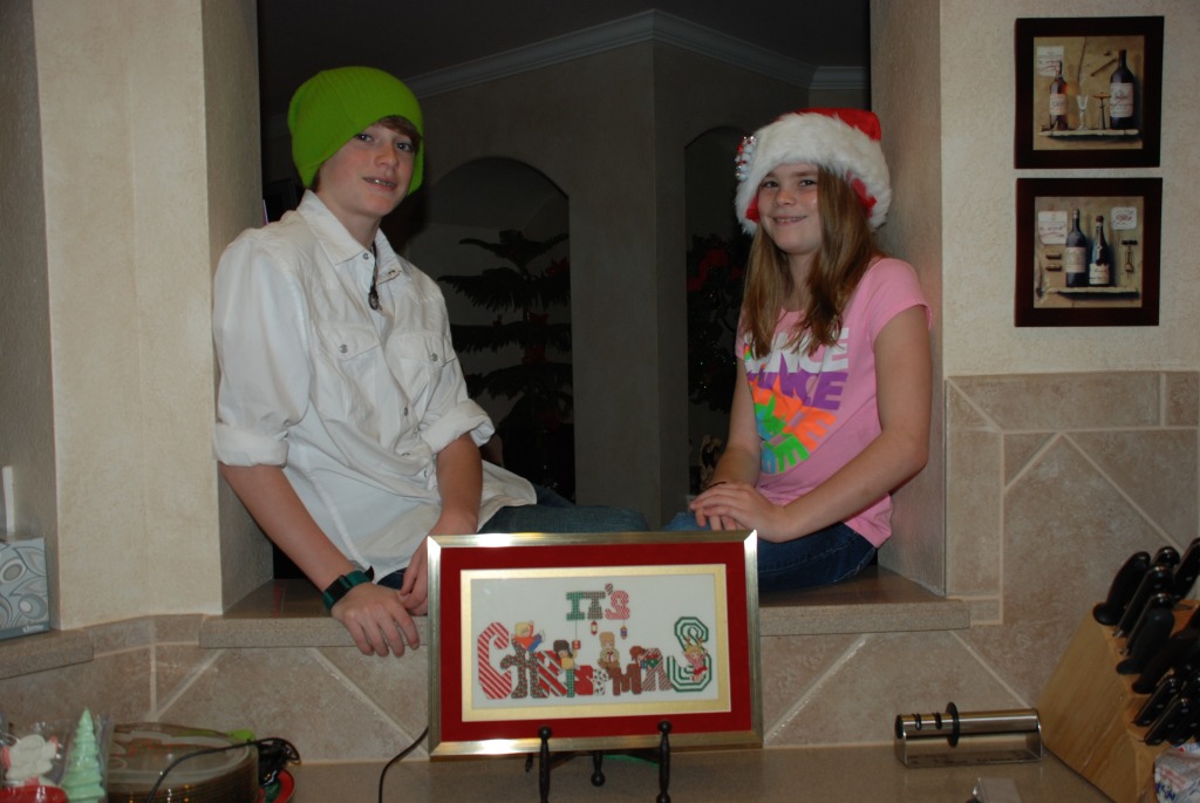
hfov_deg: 57.2
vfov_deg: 40.1
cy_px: 402
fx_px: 1101
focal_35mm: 33
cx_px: 600
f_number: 3.8
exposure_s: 1/60
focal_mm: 22
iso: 200
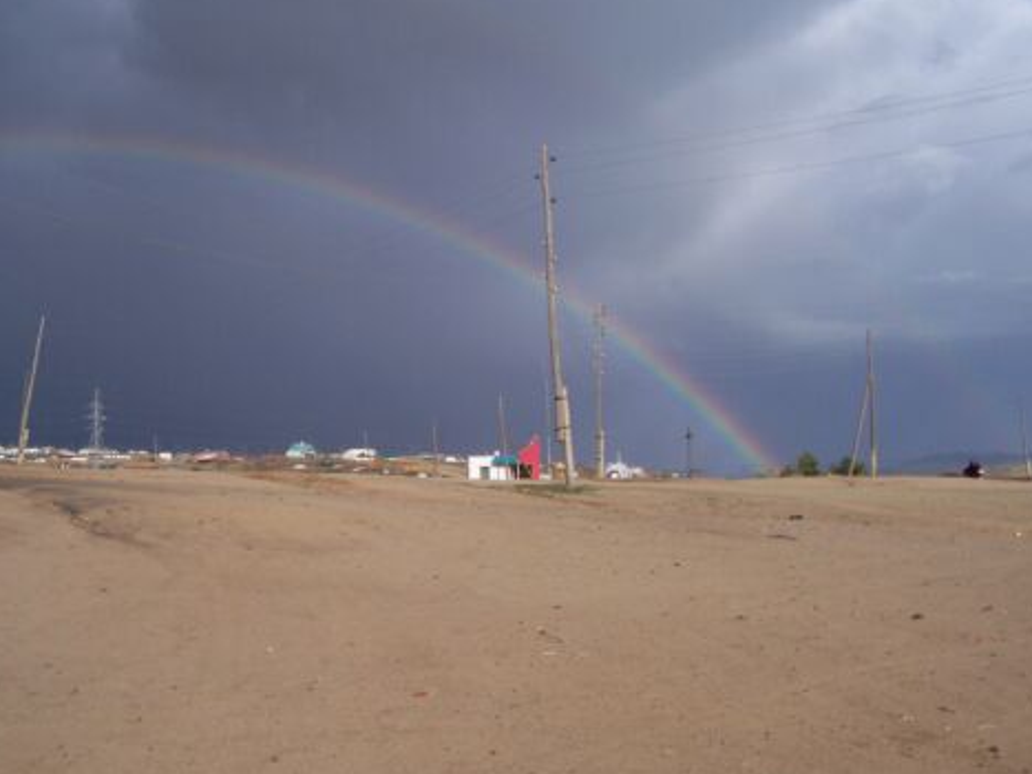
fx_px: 1103
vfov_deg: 38.6
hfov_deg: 50.1
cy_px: 370
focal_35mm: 37
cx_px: 508
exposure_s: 1/792
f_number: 5.1
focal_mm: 5.6
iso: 80
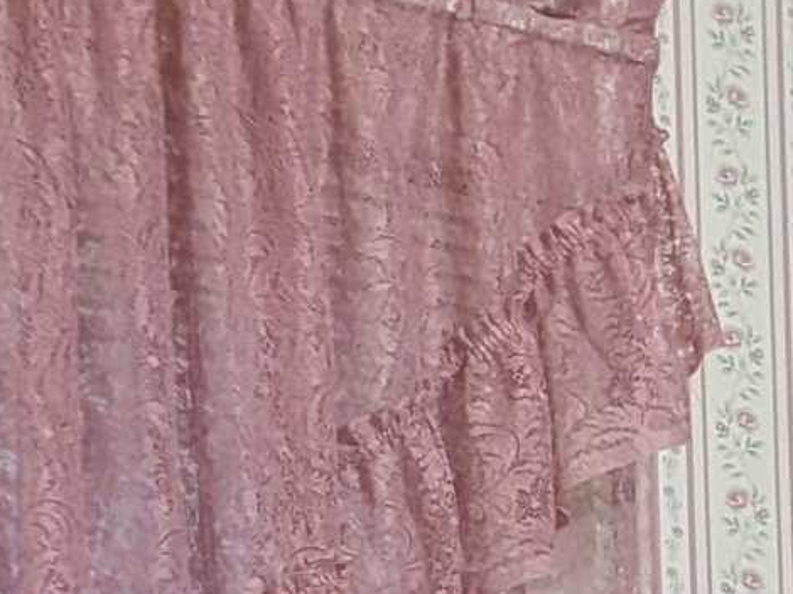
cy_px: 1208
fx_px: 3595
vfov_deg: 8.9
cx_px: 2521
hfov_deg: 9.4
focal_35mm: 157
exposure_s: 1/23.8
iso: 247
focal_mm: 4.53
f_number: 1.7
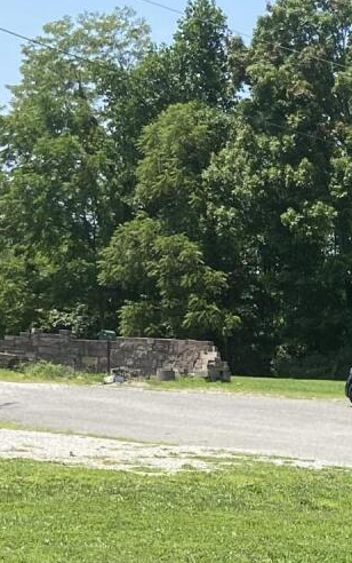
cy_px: 538
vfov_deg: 18.2
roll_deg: -0.1
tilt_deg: -3.8
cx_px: 689
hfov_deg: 10.8
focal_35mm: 112
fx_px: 1717
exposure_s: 1/1996
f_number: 1.8
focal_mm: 4.25
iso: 32
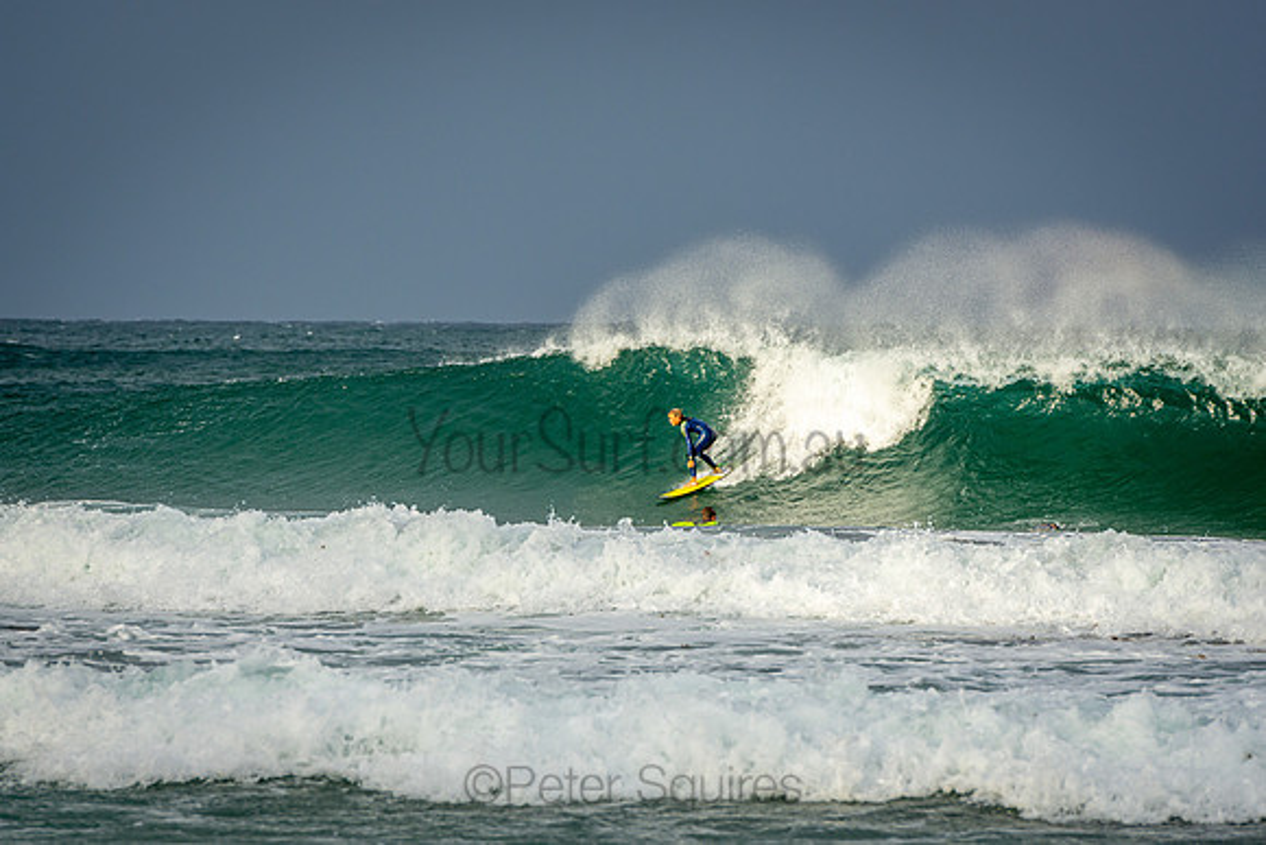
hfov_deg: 6.8
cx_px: 633
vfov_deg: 4.5
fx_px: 10648
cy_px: 422
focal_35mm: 303
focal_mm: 200
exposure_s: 1/640
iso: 200
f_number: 5.6
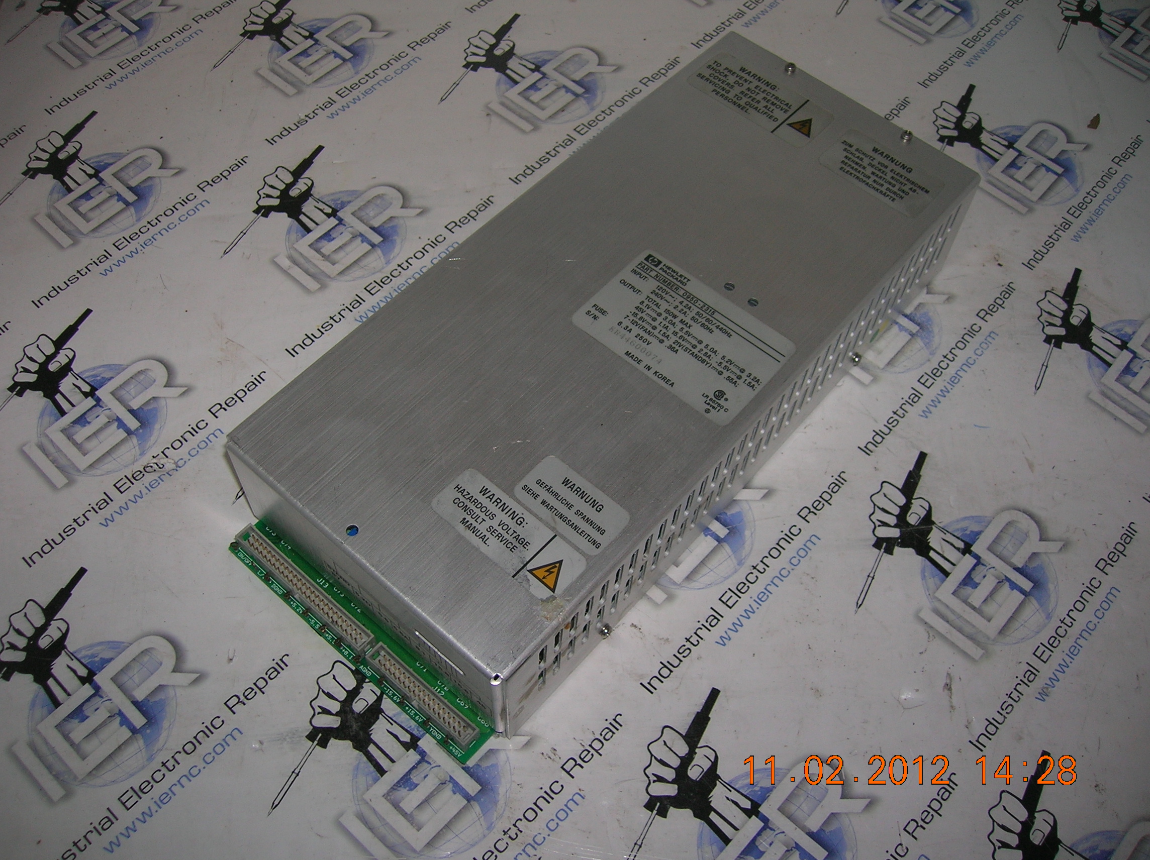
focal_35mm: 34
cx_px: 575
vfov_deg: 41.7
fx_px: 1129
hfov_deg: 54.0
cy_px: 430
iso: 50
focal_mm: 5.7
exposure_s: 1/60.1
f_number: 2.9
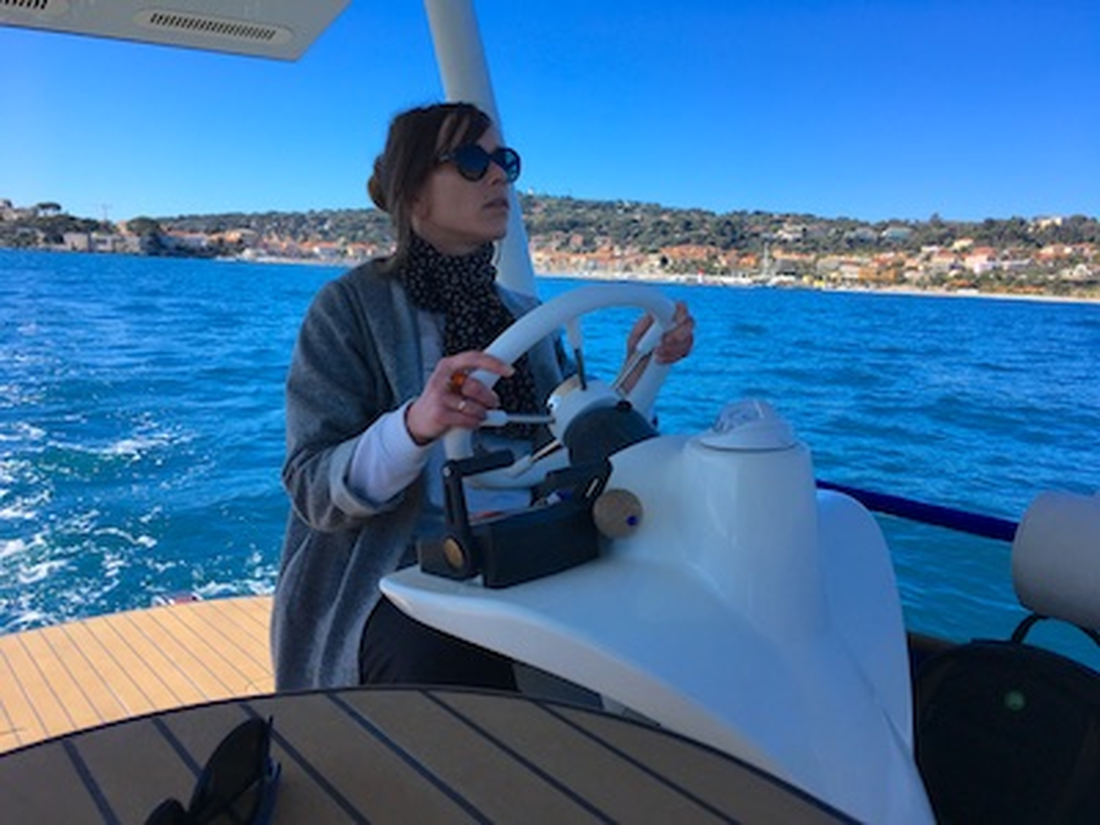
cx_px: 550
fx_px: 922
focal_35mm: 29
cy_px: 412
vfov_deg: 48.2
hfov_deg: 61.7
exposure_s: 1/1183
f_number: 2.2
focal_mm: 4.15
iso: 25
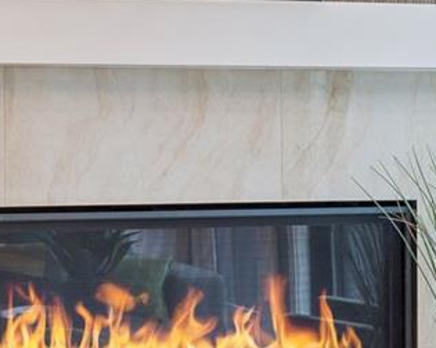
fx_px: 1755
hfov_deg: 14.1
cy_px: 73
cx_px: 120
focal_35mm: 136
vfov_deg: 11.3
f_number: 9
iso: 400
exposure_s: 1/20
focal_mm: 38
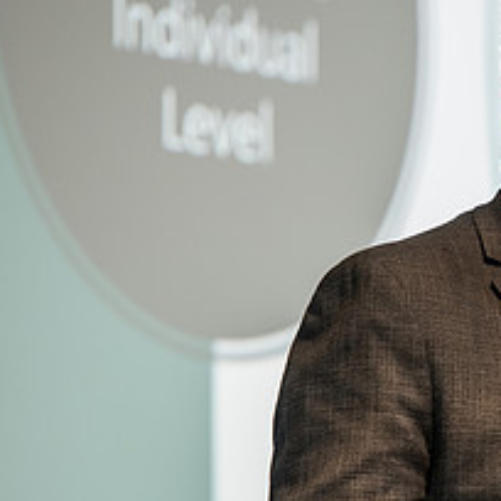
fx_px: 7139
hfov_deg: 4.0
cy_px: 338
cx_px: 543
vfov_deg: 4.0
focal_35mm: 436
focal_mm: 180
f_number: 3.2
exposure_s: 1/200
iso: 800
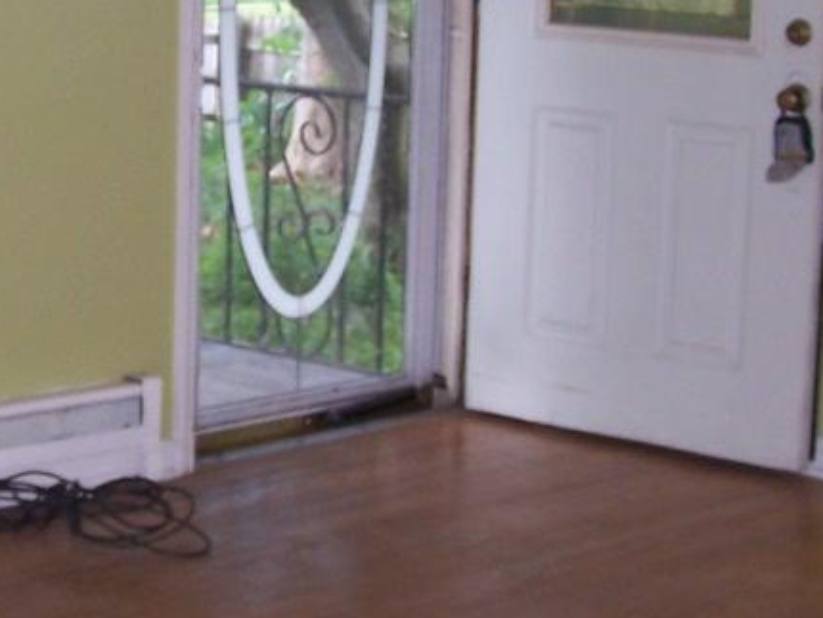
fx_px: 2522
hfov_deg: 18.4
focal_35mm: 106
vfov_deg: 13.9
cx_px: 205
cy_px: 168
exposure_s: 1/60
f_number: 2.8
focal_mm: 6.3
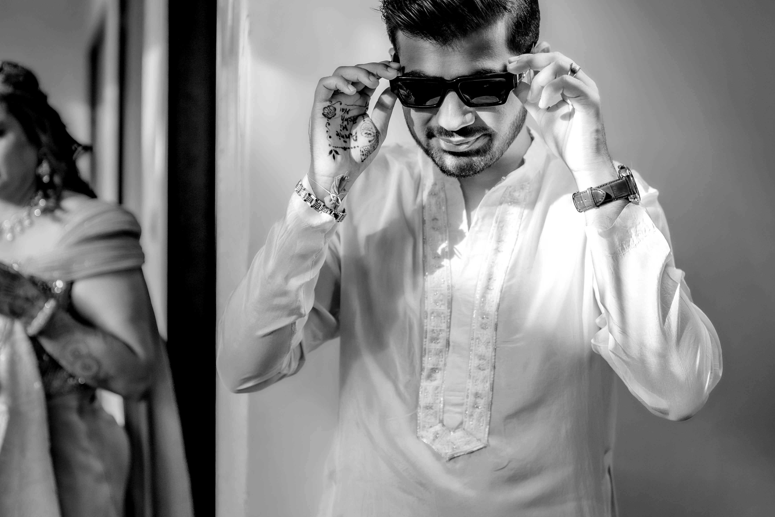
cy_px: 213
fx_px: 1184
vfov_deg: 24.6
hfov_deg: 36.1
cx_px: 313
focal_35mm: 55
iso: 320
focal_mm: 35
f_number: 1.4
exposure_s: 1/1000
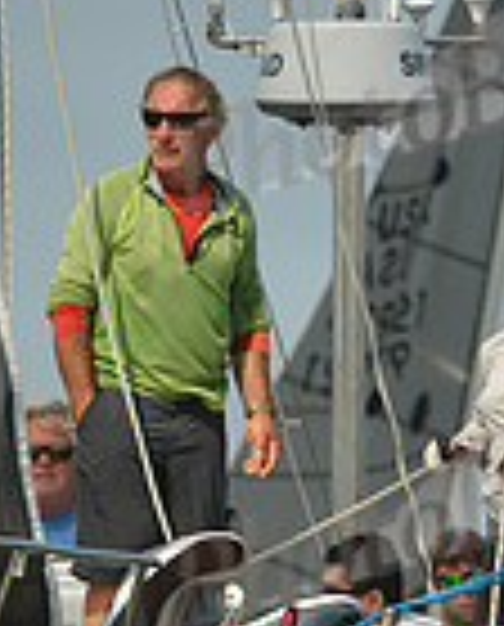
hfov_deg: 1.2
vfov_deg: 1.5
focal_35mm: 1289
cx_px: -58
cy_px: 808
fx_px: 23930
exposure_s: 1/1250
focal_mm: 330
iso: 400
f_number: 8
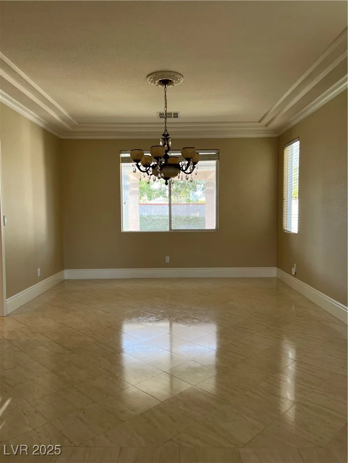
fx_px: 349
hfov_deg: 53.1
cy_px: 232
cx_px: 174
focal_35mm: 26
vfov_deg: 67.3
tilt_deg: -2.9
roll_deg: -1.2
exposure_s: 1/137
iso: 32
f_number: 1.5
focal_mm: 5.7
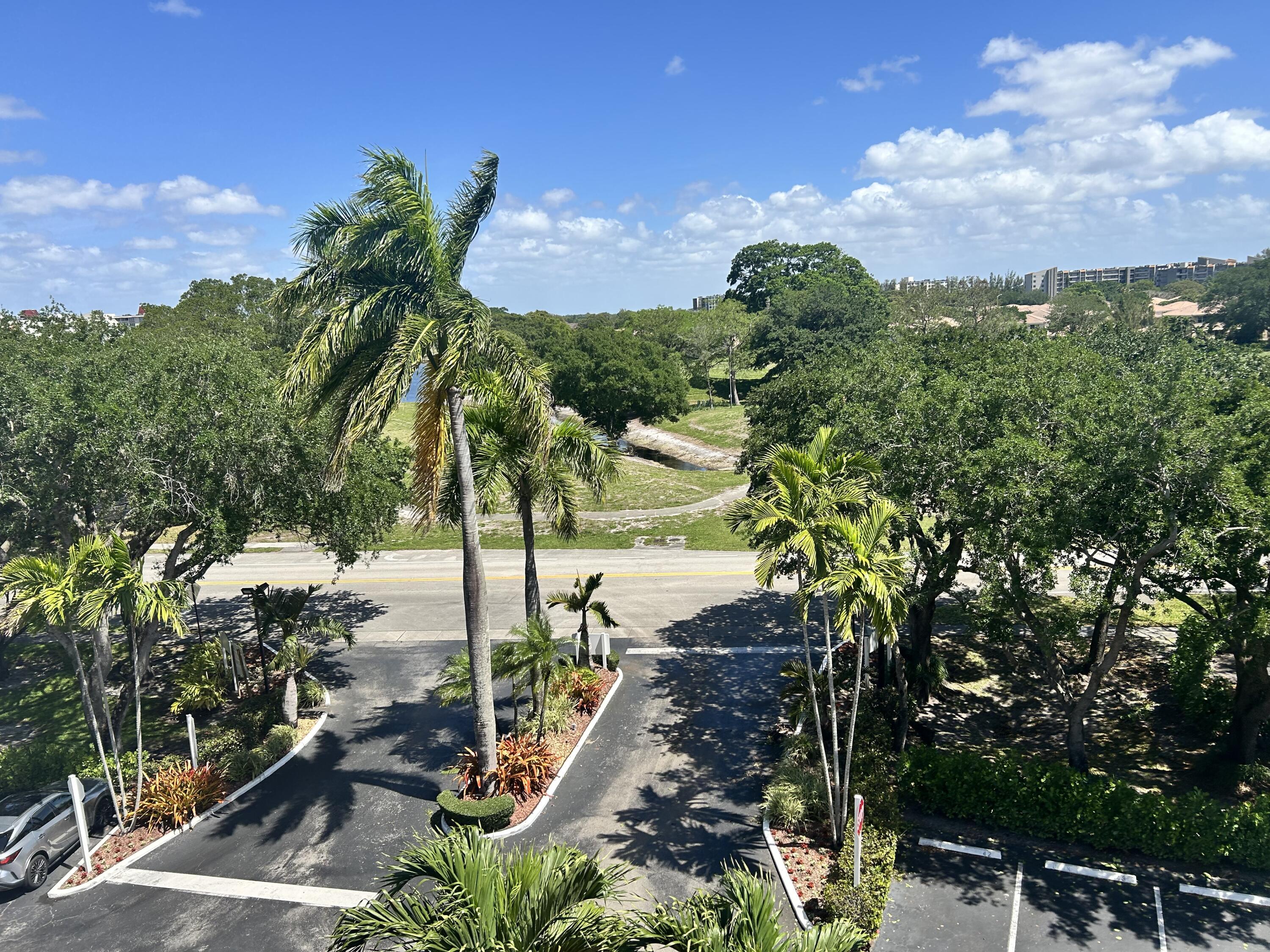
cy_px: 476
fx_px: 954
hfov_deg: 67.3
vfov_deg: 53.1
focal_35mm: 26
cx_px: 635
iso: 50
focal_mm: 5.7
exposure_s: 1/3968
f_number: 1.5
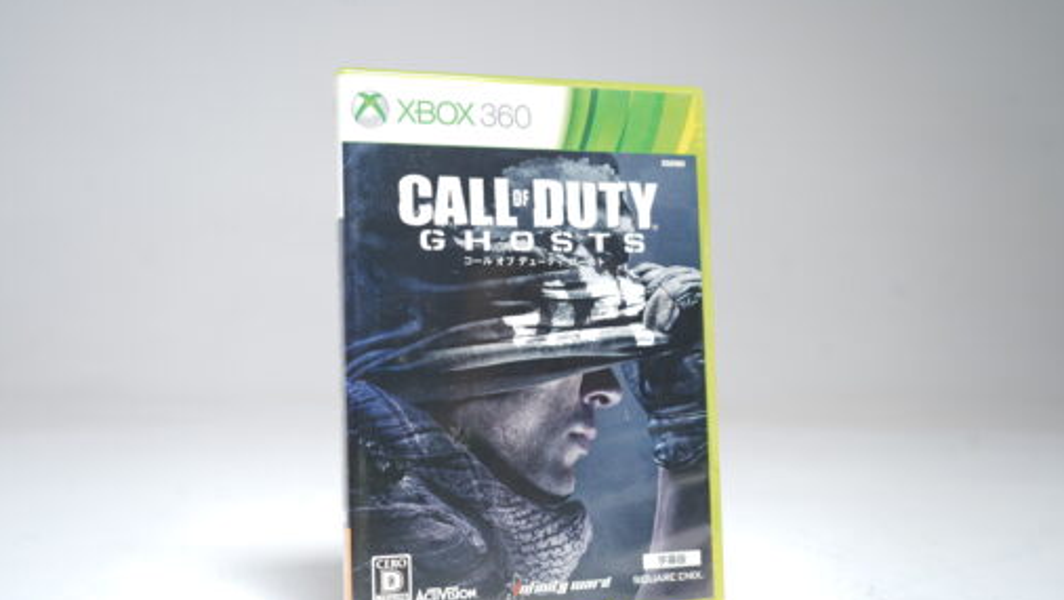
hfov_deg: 52.8
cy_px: 347
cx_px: 532
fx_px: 1072
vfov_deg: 31.2
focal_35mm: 38
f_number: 5
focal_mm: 36
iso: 64
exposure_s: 1/2
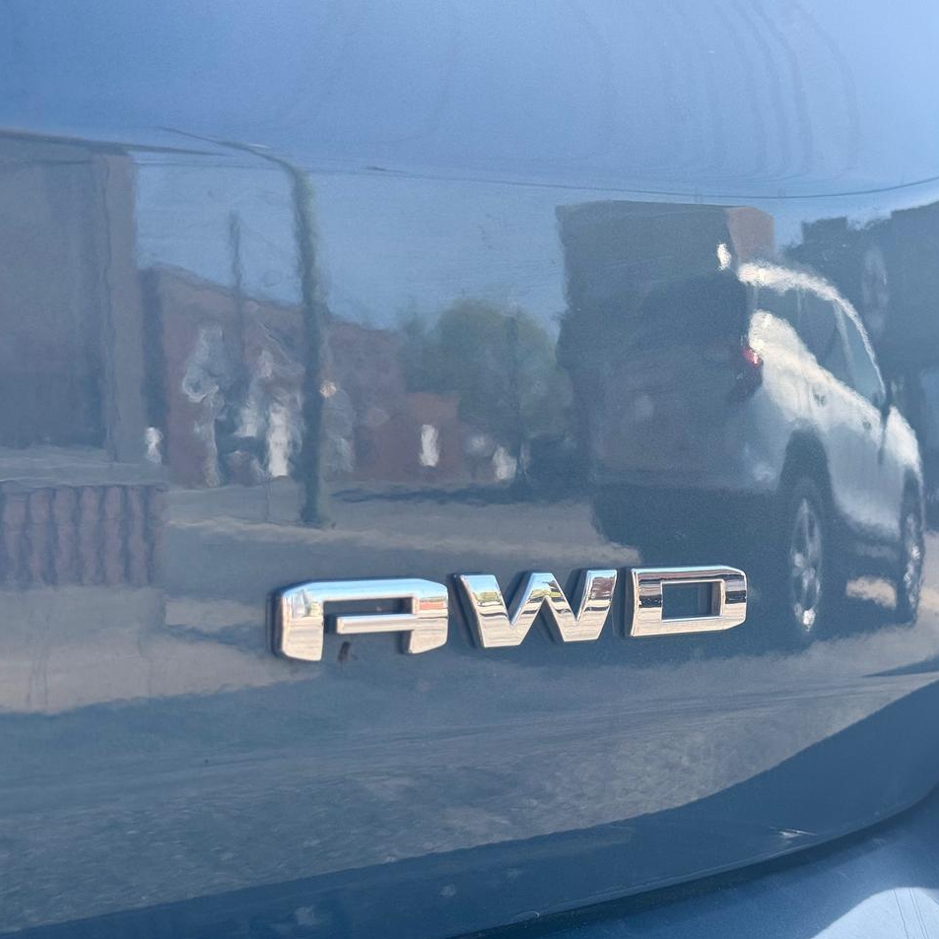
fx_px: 1749
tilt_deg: +0.0
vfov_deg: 30.0
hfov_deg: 30.0
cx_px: 486
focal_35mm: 57
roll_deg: -0.4
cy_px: 472
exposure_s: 1/1222
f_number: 1.78
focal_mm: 6.76
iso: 64
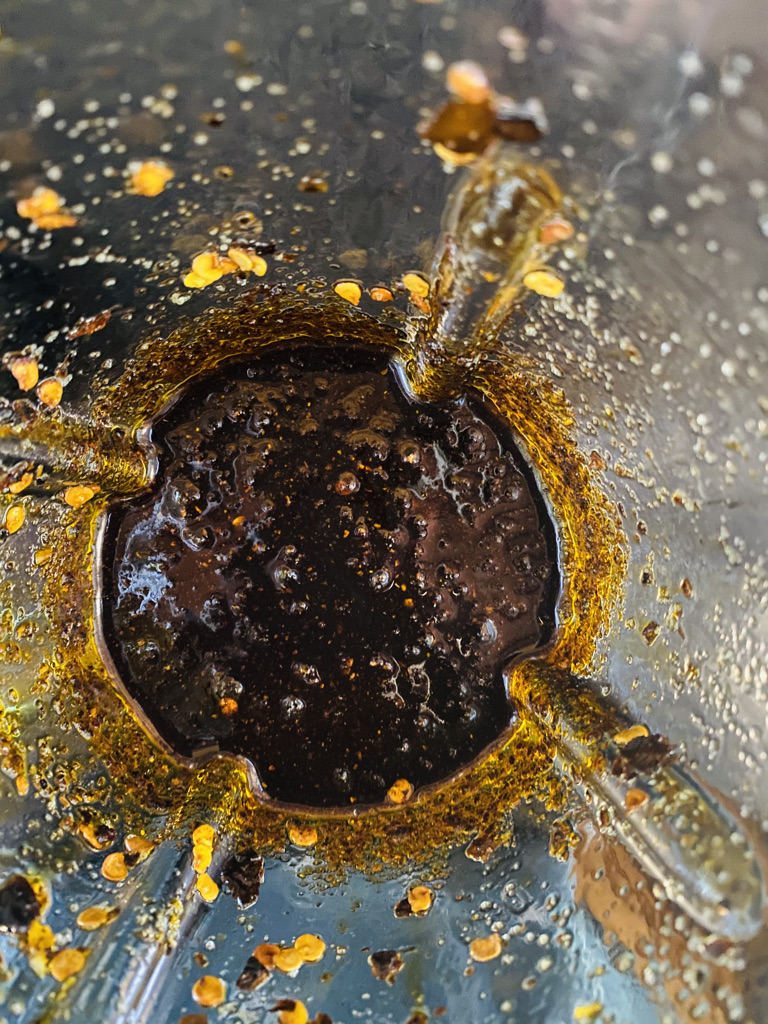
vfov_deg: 67.3
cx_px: 384
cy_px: 512
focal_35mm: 26
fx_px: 769
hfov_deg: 53.1
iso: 500
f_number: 1.8
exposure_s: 1/12
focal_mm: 4.25
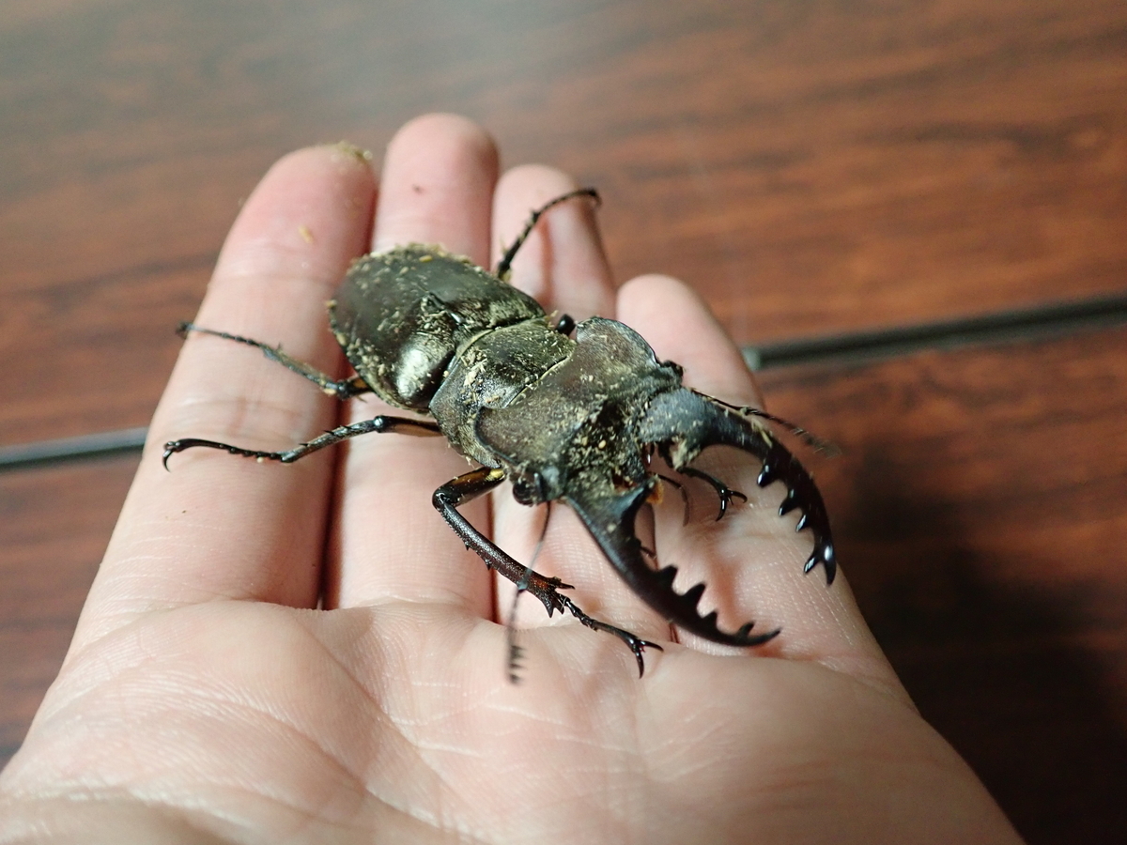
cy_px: 422
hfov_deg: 60.0
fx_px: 977
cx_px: 564
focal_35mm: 30
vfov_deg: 46.8
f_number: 2.3
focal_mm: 5.5
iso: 800
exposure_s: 1/40
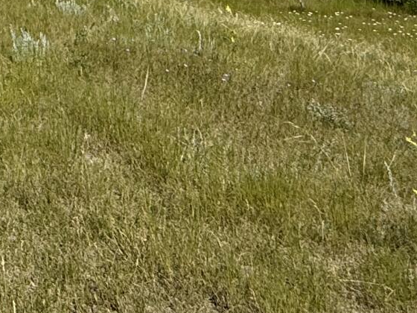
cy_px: -113
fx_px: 903
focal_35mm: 75
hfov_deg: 21.2
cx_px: -238
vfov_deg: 18.1
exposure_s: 1/2841
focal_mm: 2.22
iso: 50
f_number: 2.2
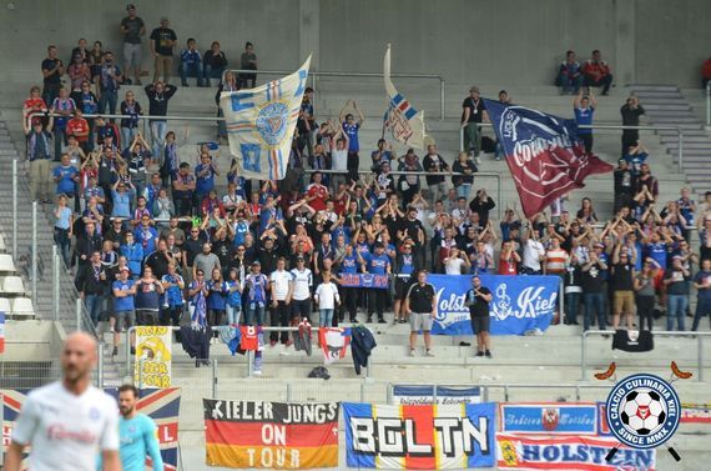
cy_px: 236
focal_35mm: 300
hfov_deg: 6.9
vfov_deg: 4.6
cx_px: 356
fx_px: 5910
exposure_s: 1/1250
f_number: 4.5
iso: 400
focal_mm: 200
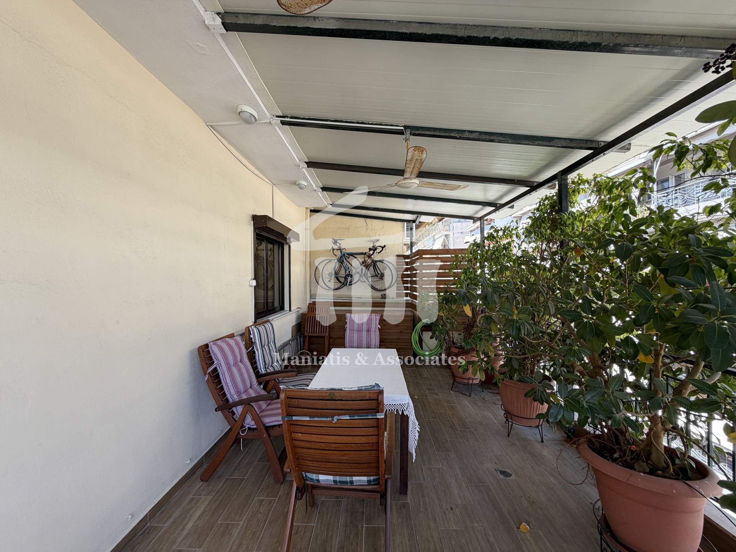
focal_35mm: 14
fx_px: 298
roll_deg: +0.7
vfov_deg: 85.7
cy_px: 276
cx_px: 368
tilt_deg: +0.5
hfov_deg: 102.1
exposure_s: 1/121
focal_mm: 2.22
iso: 50
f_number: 2.2
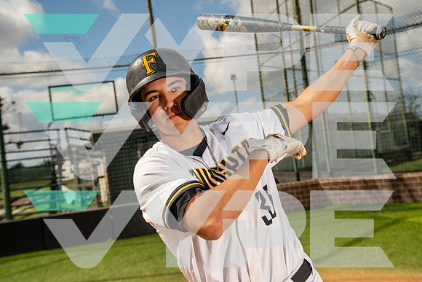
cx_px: 211
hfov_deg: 38.2
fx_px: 610
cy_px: 141
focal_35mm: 52
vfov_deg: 26.0
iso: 100
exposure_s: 1/250
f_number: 5.6
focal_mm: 52
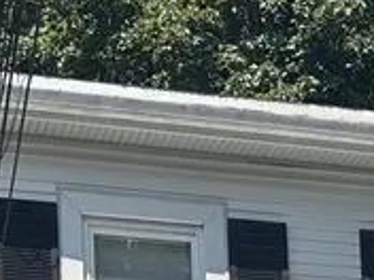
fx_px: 1631
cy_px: 757
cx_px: 308
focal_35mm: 151
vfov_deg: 8.6
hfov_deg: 13.0
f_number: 1.5
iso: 50
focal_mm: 5.7
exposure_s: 1/3077
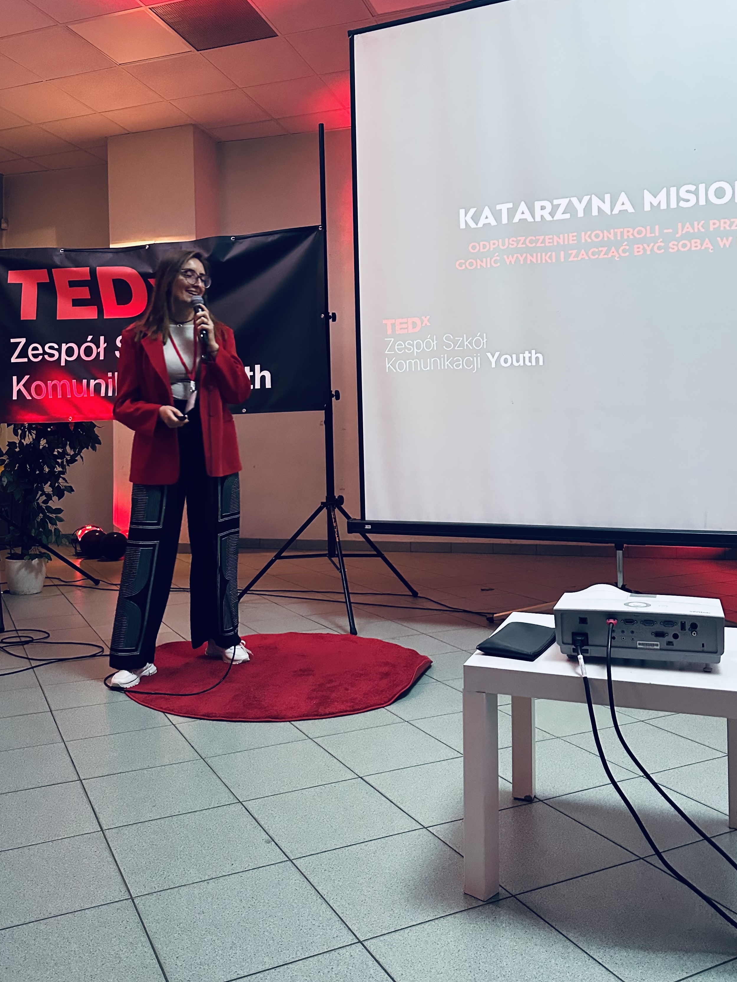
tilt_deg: +1.3
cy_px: 429
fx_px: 823
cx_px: 351
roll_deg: +0.6
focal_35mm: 29
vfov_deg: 61.4
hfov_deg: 48.2
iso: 640
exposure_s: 1/50
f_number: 1.78
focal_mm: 6.86
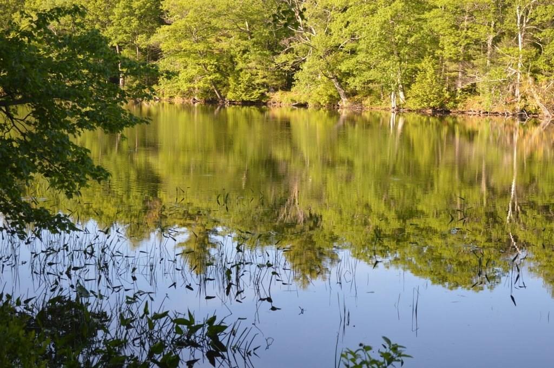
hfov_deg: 33.4
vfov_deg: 22.6
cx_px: 277
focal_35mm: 60
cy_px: 184
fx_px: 923
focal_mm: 40
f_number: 5.3
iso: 200
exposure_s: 1/160
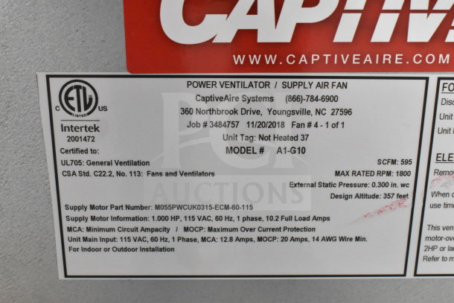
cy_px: 152
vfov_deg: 26.5
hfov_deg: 38.9
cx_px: 227
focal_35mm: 51
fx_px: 643
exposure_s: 1/250
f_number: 8
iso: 6400
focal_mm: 34
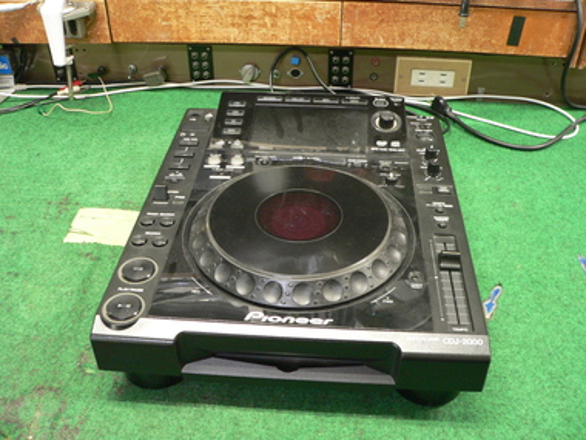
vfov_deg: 39.7
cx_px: 293
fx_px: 609
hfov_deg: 51.4
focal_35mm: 36
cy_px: 220
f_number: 2.8
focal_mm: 6
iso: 200
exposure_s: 1/6
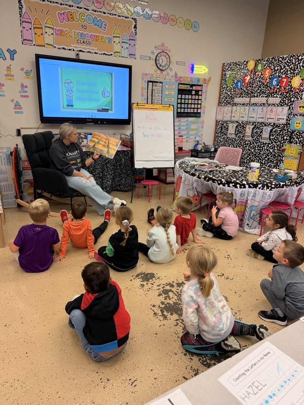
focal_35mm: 24
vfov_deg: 71.6
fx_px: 281
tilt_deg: -18.9
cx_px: 152
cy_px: 202
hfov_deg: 56.8
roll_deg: -3.7
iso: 200
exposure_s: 1/120
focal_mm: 6.76
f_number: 1.78
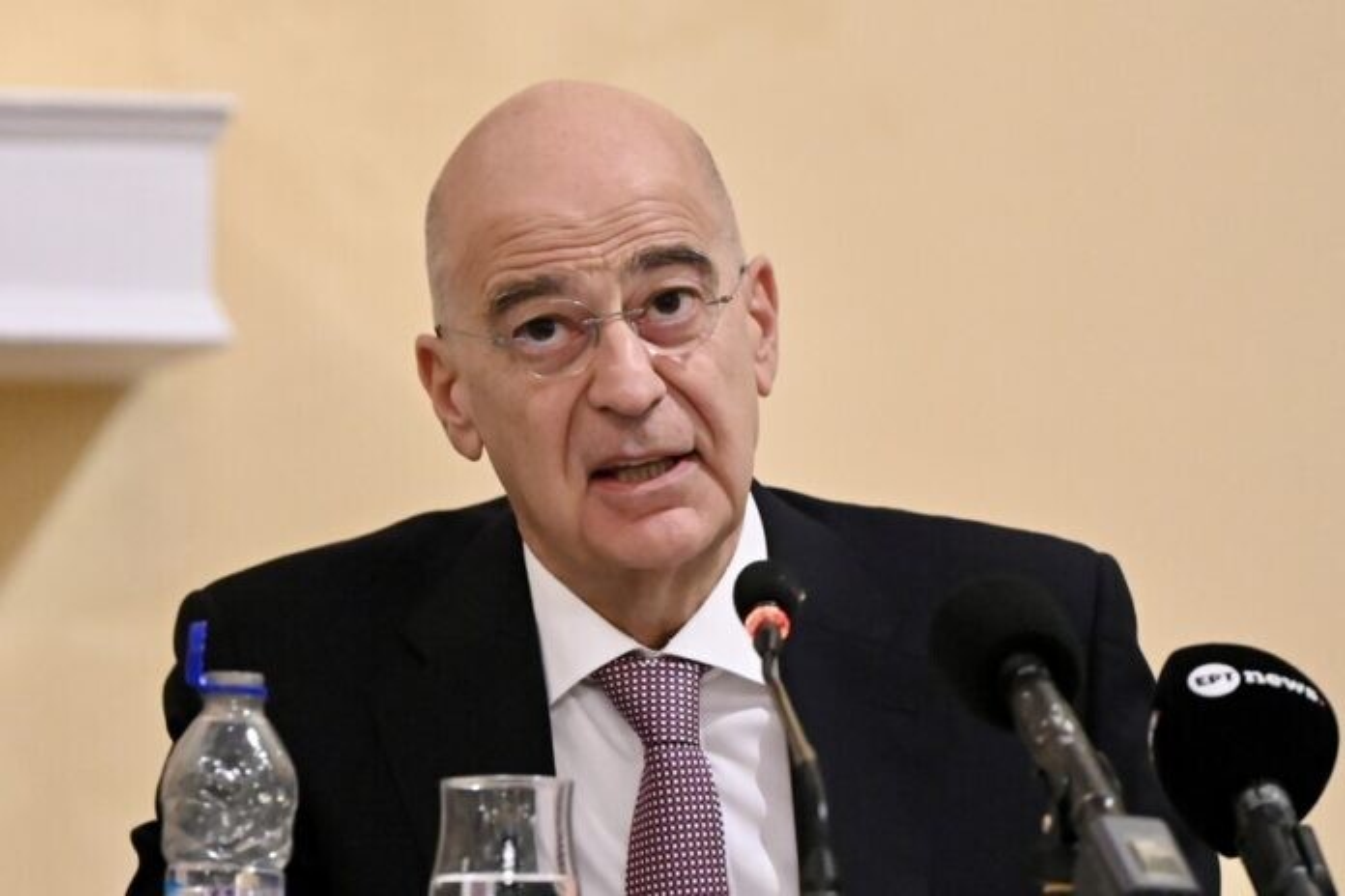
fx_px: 11207
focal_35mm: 300
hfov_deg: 6.9
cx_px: 672
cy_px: 448
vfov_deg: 4.6
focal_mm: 200
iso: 6400
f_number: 2.8
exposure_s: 1/250
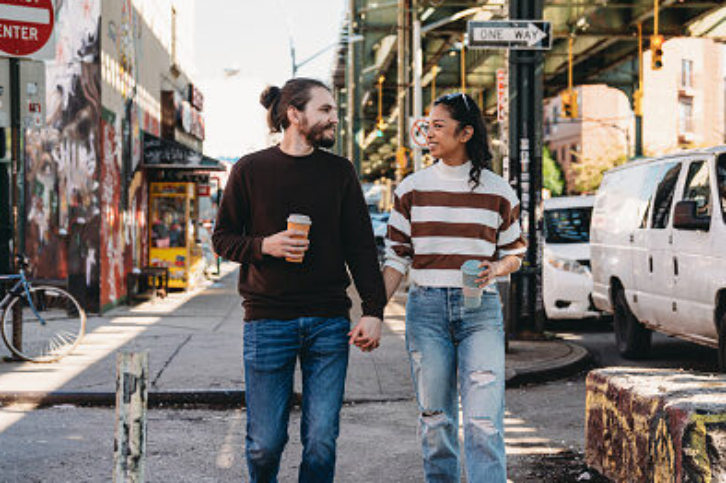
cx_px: 443
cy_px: 233
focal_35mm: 62
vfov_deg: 21.9
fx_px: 1249
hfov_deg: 32.3
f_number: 2.8
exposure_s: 1/250
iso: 100
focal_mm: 48
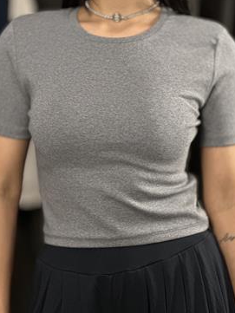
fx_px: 796
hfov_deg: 16.8
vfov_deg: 22.2
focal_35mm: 88
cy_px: 145
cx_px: 118
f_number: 2.8
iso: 200
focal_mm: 9
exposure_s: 1/100
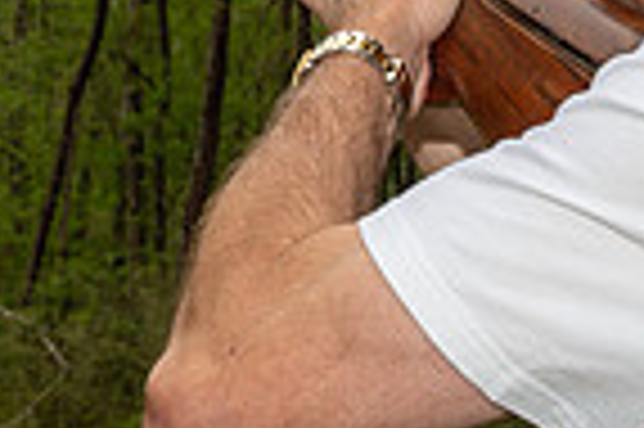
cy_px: -63
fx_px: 2537
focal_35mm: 142
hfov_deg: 14.5
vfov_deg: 9.5
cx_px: 257
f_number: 9
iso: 125
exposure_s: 1/125
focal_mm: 35
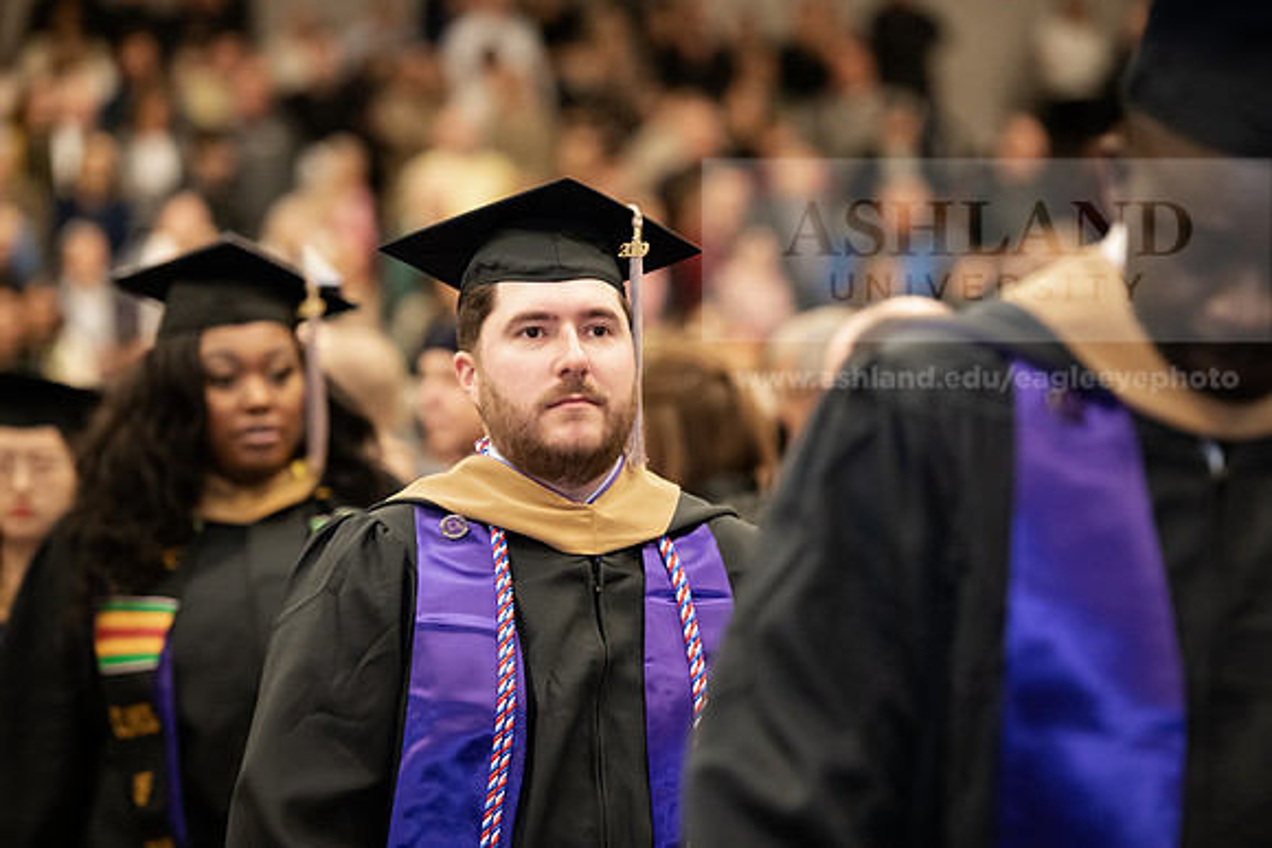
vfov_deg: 9.2
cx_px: 636
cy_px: 424
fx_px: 5301
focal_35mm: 150
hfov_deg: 13.7
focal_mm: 150
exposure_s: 1/200
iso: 2500
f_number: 3.2
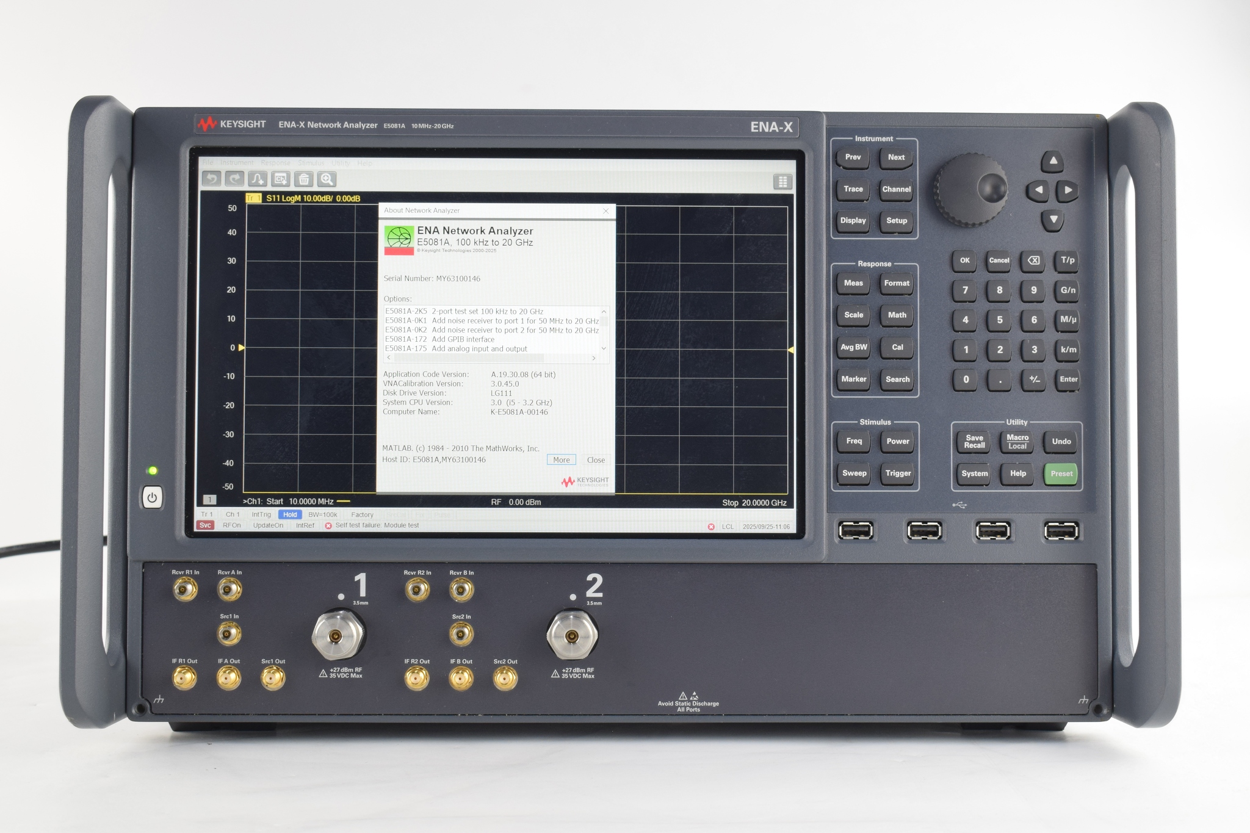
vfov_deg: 25.7
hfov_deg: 37.9
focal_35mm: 52
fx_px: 1823
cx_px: 625
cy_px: 416
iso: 500
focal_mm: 35
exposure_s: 1/30
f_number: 10
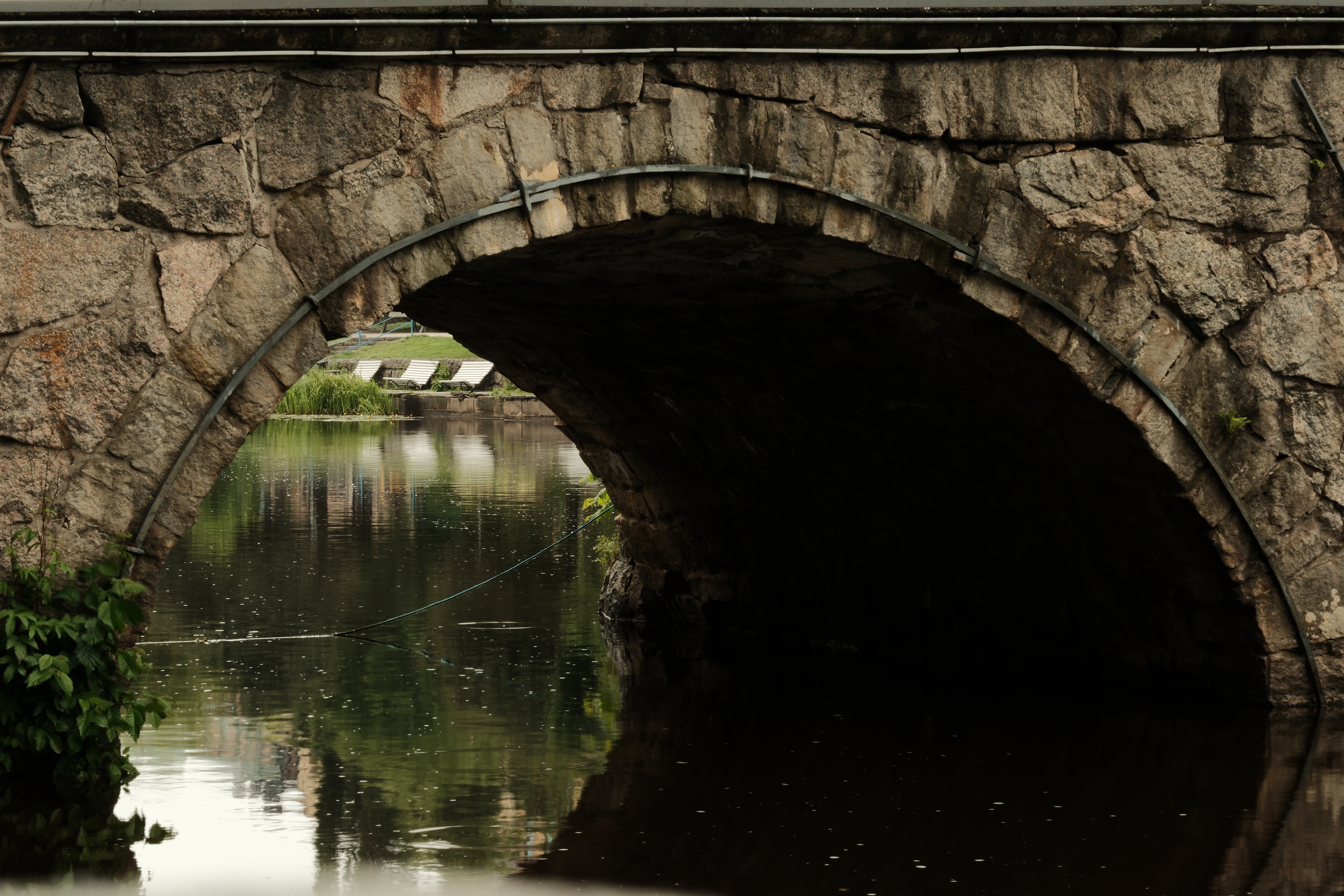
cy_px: 448
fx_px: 3994
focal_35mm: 107
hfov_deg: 19.1
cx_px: 672
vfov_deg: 12.8
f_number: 18
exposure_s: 1/8
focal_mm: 71.5
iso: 160
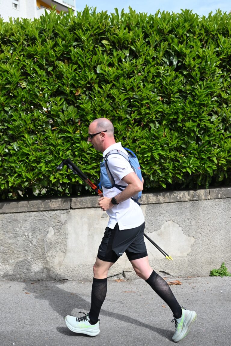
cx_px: 116
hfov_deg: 31.9
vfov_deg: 46.4
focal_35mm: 42
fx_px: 404
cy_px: 173
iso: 180
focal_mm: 28
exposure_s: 1/800
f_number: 4
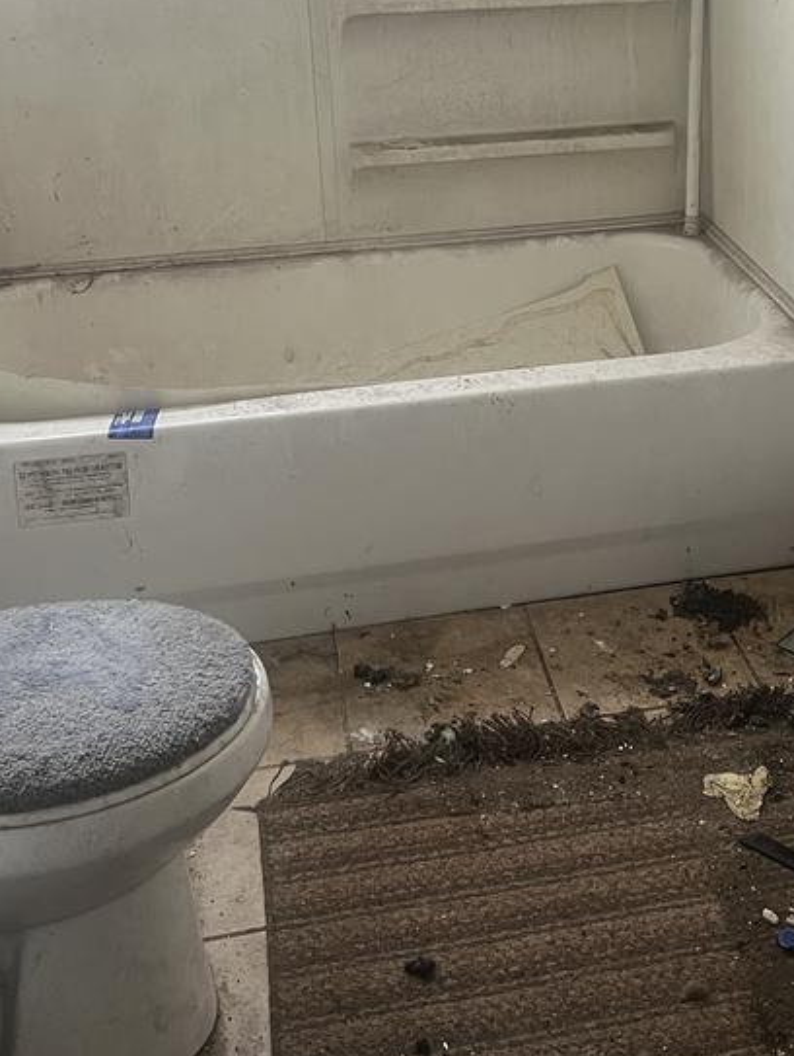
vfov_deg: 36.2
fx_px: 1558
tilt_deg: -16.6
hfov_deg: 28.0
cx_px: 638
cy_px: 214
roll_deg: -0.1
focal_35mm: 51
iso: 160
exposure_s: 1/60
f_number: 1.5
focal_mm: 5.7
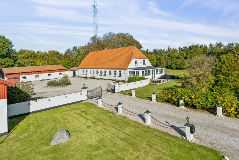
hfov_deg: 73.8
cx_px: 120
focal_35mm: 24
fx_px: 159
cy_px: 80
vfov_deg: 53.1
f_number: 8
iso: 200
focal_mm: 16
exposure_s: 1/800
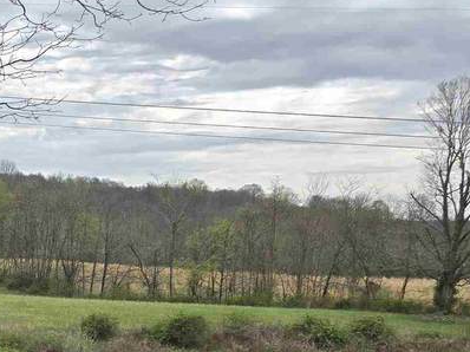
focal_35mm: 74
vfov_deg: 18.9
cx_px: -200
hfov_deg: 22.5
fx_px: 1004
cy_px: 410
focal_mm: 6.3
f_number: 1.7
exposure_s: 1/557
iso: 12
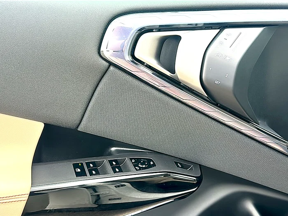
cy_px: 108
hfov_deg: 54.0
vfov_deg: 41.8
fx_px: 283
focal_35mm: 34
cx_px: 144
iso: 100
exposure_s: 1/272
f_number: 1.78
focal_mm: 6.86
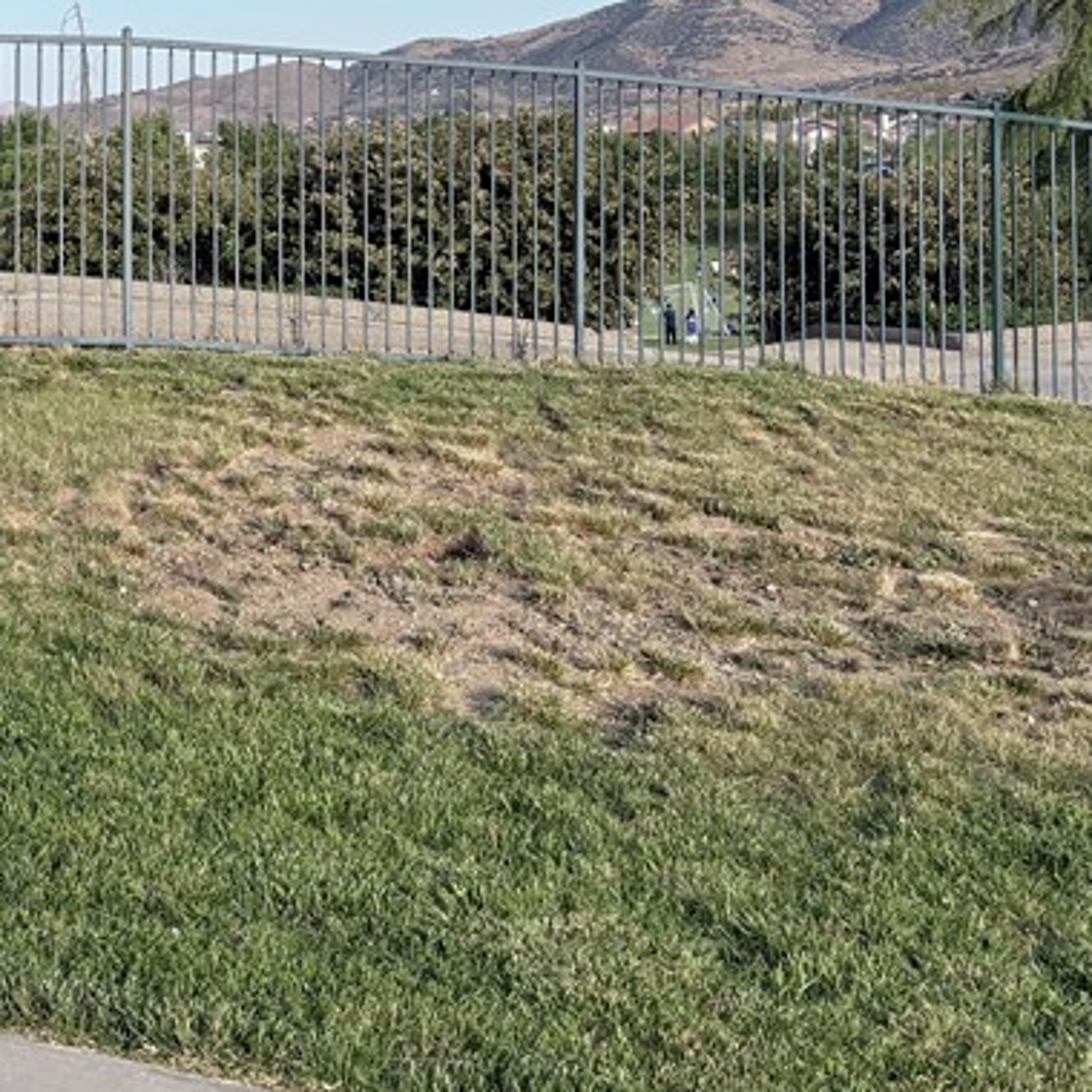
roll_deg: +0.7
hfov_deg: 24.8
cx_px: -247
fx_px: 2213
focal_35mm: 62
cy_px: 72
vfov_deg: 26.6
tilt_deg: +1.8
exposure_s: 1/2451
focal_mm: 5.96
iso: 50
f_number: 1.6
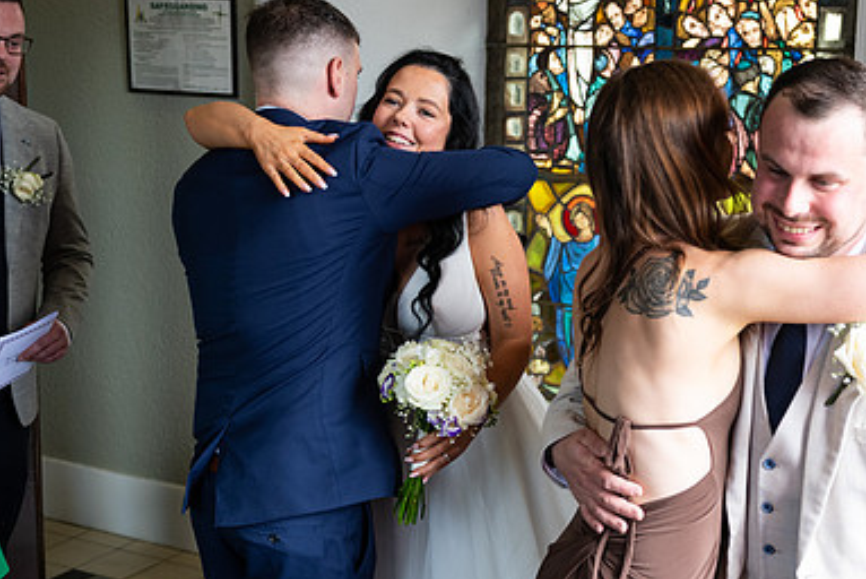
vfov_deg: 25.6
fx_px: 1276
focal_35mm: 53
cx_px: 547
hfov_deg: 37.2
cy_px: 291
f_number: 3.5
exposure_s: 1/160
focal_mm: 35
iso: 640
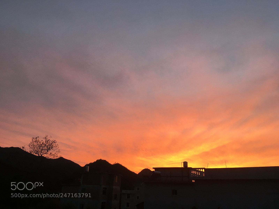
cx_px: 140
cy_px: 104
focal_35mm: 29
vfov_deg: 48.2
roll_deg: -2.3
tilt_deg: +22.9
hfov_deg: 61.7
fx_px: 234
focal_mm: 4.15
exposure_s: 1/33
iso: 32
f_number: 2.2
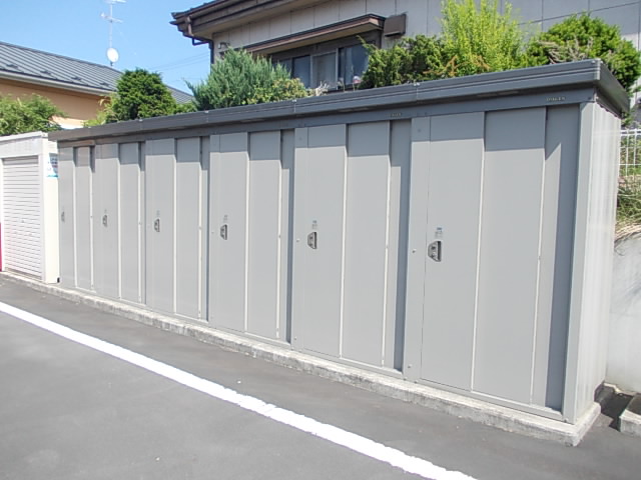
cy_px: 240
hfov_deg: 63.4
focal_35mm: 28
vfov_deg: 49.7
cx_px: 320
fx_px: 518
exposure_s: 1/200
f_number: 5.4
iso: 80
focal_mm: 4
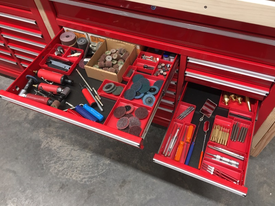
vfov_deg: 48.2
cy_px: 103
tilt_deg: -54.2
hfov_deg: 61.7
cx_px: 138
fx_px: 230
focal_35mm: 29
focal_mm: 4.15
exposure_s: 1/30
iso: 80
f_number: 2.2
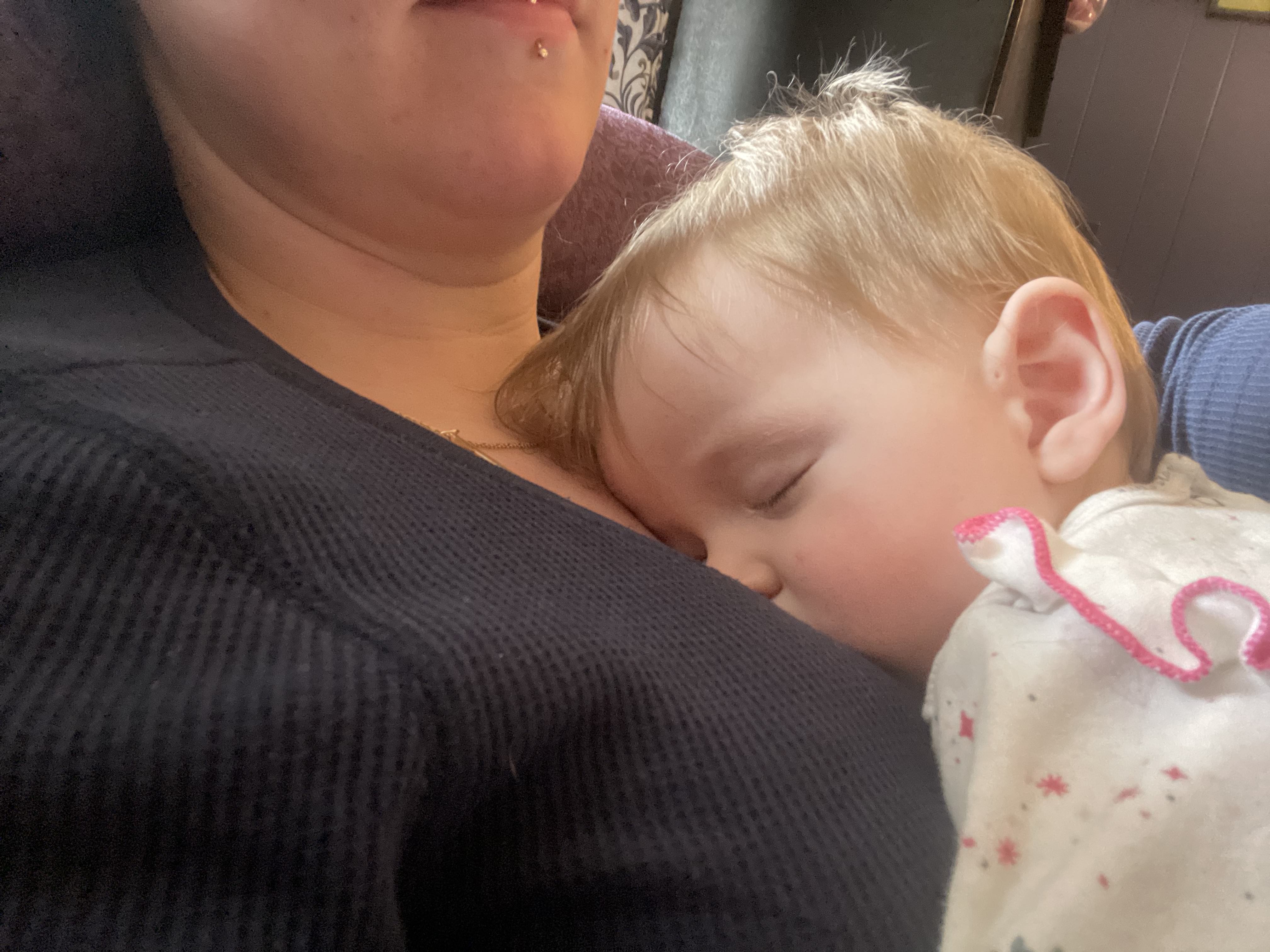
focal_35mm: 23
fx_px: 844
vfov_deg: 58.9
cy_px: 476
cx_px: 635
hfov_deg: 73.9
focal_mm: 2.71
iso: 640
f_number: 2.2
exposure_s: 1/30
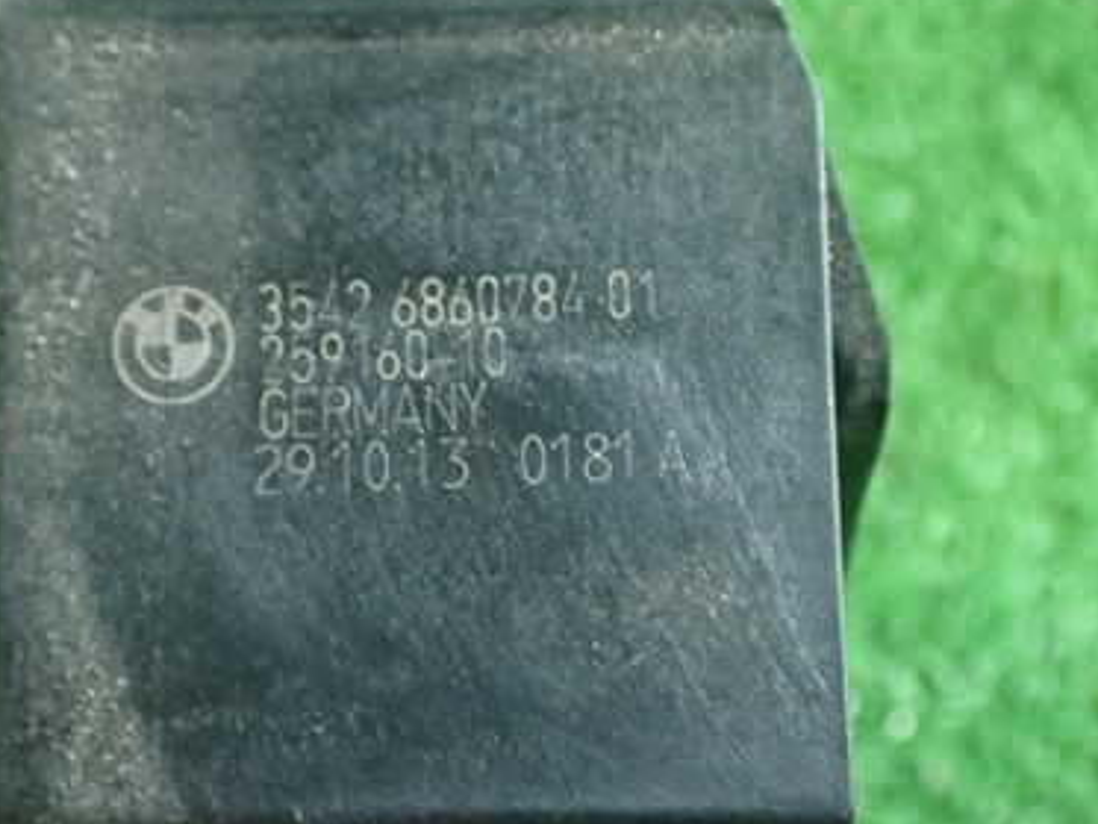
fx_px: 2094
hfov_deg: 29.4
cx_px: 483
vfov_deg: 22.3
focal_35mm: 66
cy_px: 362
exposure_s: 1/40
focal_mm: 7.31
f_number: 2.8
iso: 640
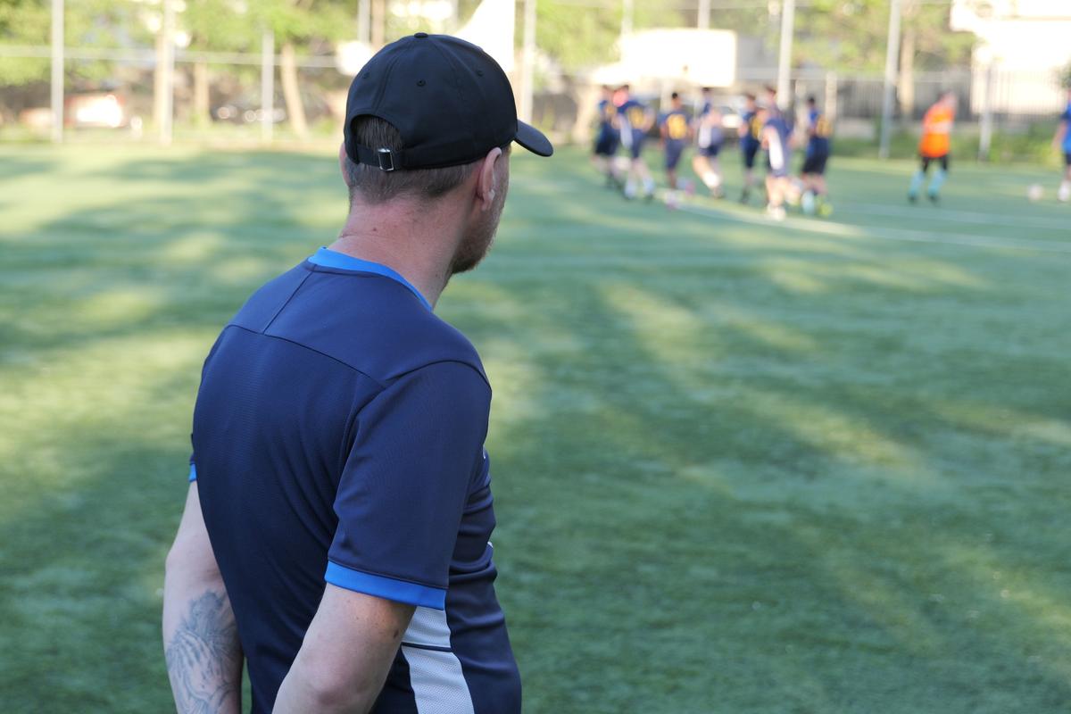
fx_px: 1398
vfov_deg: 28.6
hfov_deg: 41.9
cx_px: 536
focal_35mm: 47
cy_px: 357
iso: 800
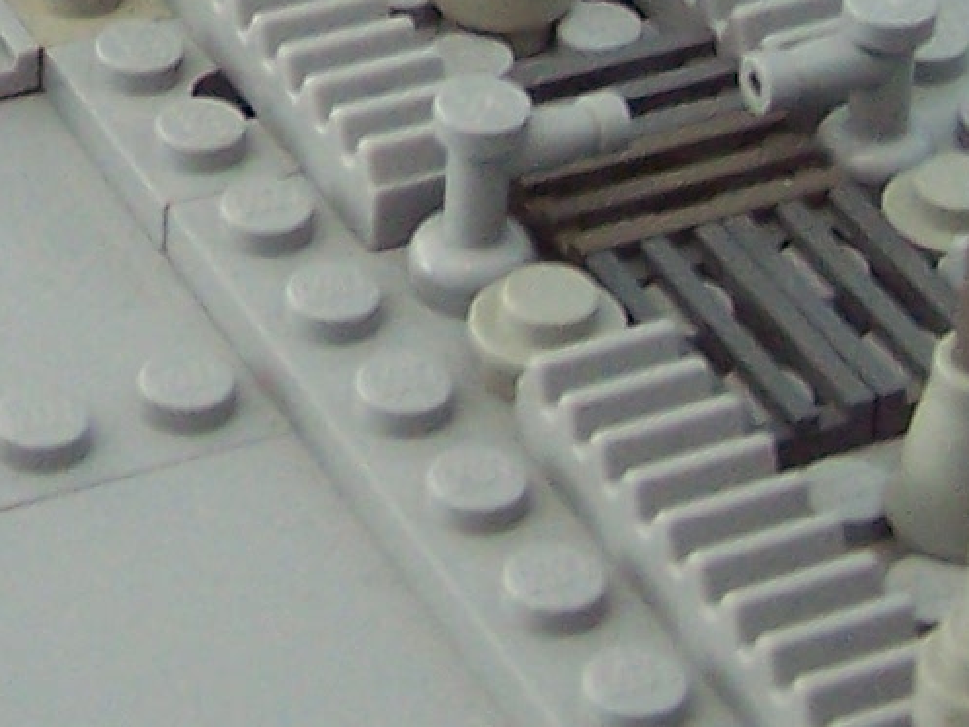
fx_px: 4928
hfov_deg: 11.1
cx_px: -129
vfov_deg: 8.2
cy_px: -427
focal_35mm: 176
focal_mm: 6.3
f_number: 2.8
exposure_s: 1/20
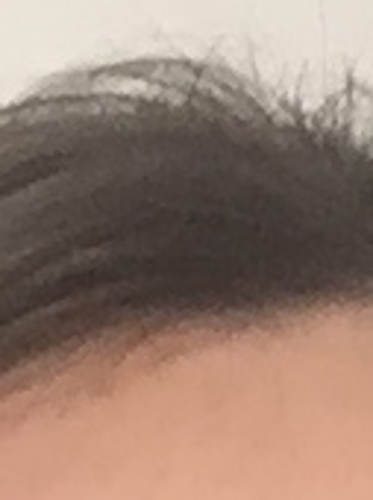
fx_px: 3370
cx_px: 329
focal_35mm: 234
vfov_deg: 7.8
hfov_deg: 6.3
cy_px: 1256
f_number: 2.2
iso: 160
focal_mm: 2.65
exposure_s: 1/33
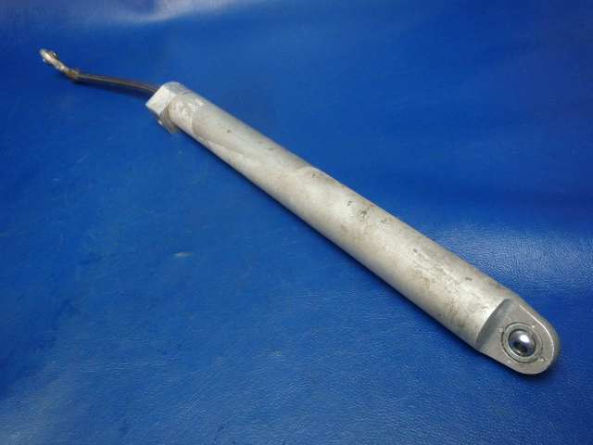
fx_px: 480
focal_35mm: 28
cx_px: 296
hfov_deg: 63.4
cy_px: 222
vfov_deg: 49.7
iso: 500
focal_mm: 5
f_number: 3.9
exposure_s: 1/30
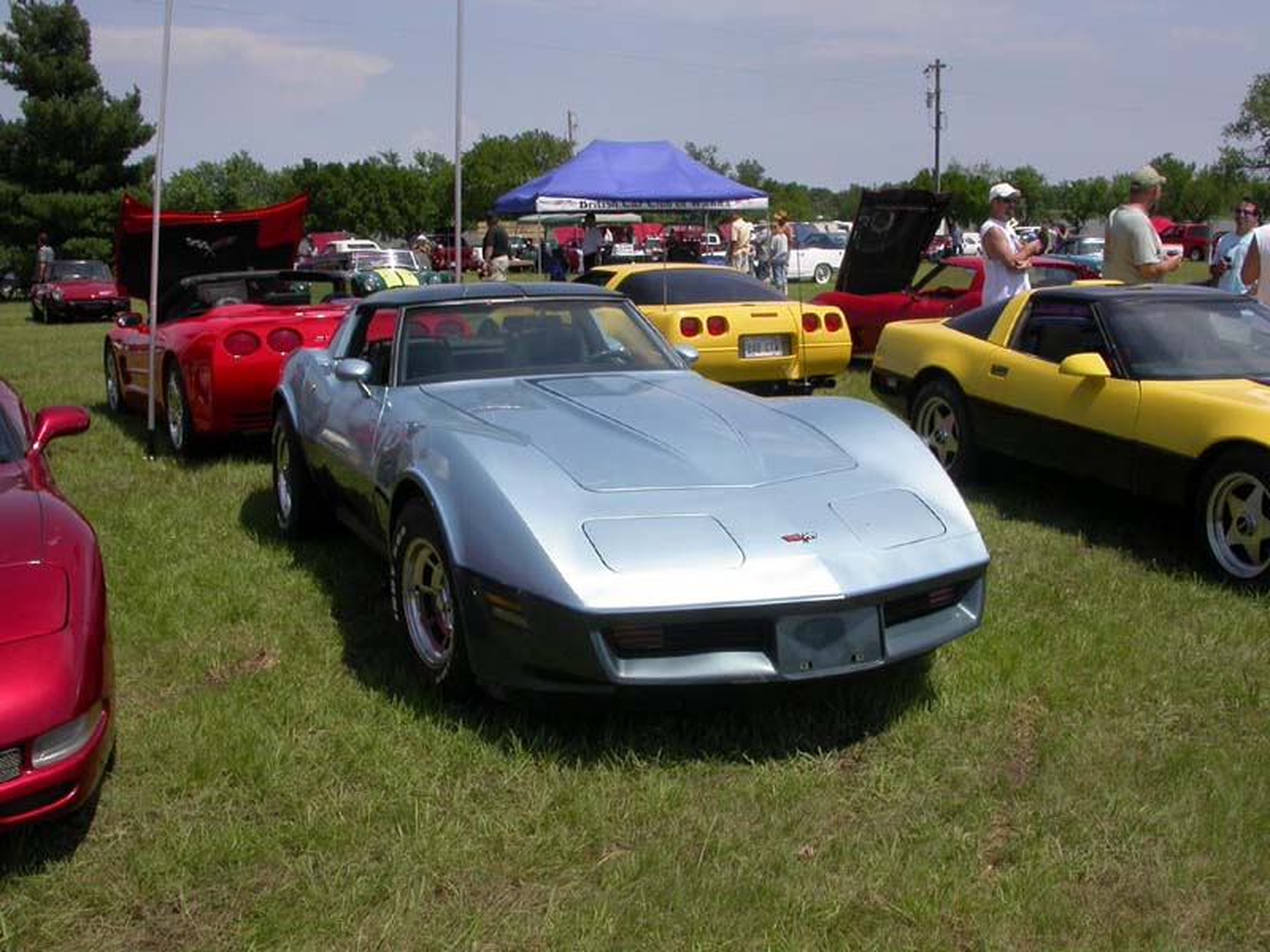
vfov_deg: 37.7
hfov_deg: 49.0
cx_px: 635
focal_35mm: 38
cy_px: 476
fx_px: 1394
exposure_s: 1/448
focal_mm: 7.85
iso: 100
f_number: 7.5
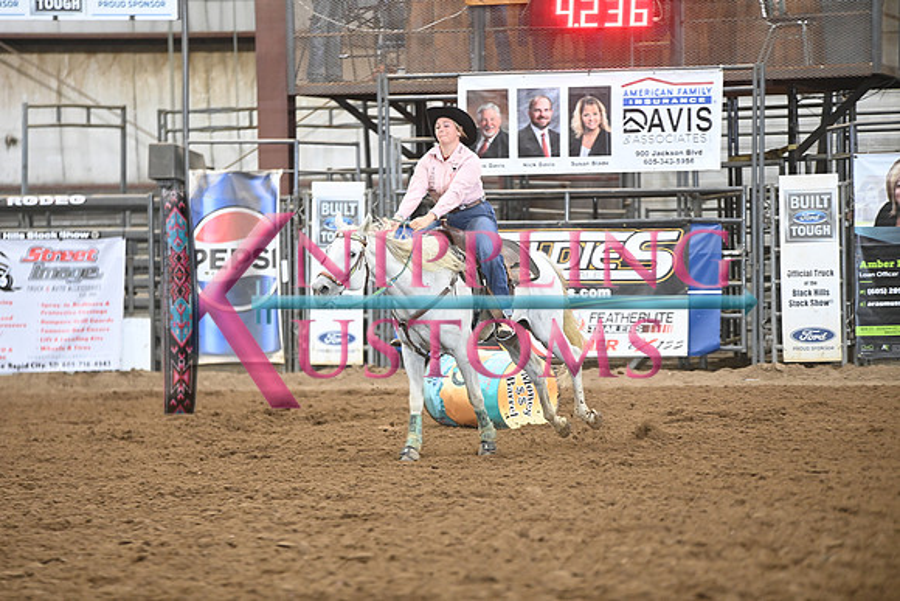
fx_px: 5001
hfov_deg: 10.3
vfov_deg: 6.9
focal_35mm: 200
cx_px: 450
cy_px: 300
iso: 3200
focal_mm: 200
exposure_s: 1/250
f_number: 3.2
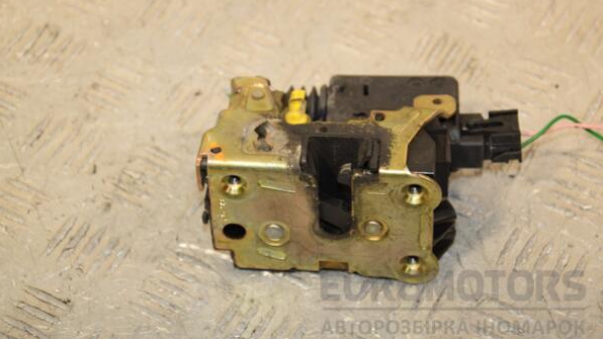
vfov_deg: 12.3
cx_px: 302
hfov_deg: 21.8
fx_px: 1567
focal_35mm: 98
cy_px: 151
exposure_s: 1/200
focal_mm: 62
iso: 800
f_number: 6.3
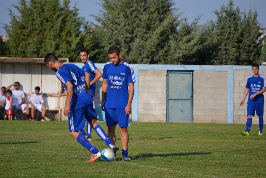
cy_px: 89
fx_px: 2216
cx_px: 133
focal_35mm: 300
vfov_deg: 4.6
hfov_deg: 6.9
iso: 400
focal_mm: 200
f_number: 6.3
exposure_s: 1/1600
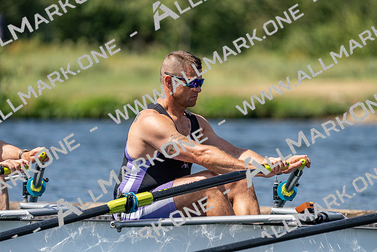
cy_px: 126
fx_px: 4577
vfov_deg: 3.1
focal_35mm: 437
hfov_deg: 4.7
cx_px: 188
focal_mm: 437
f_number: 6.3
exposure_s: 1/2000
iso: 320
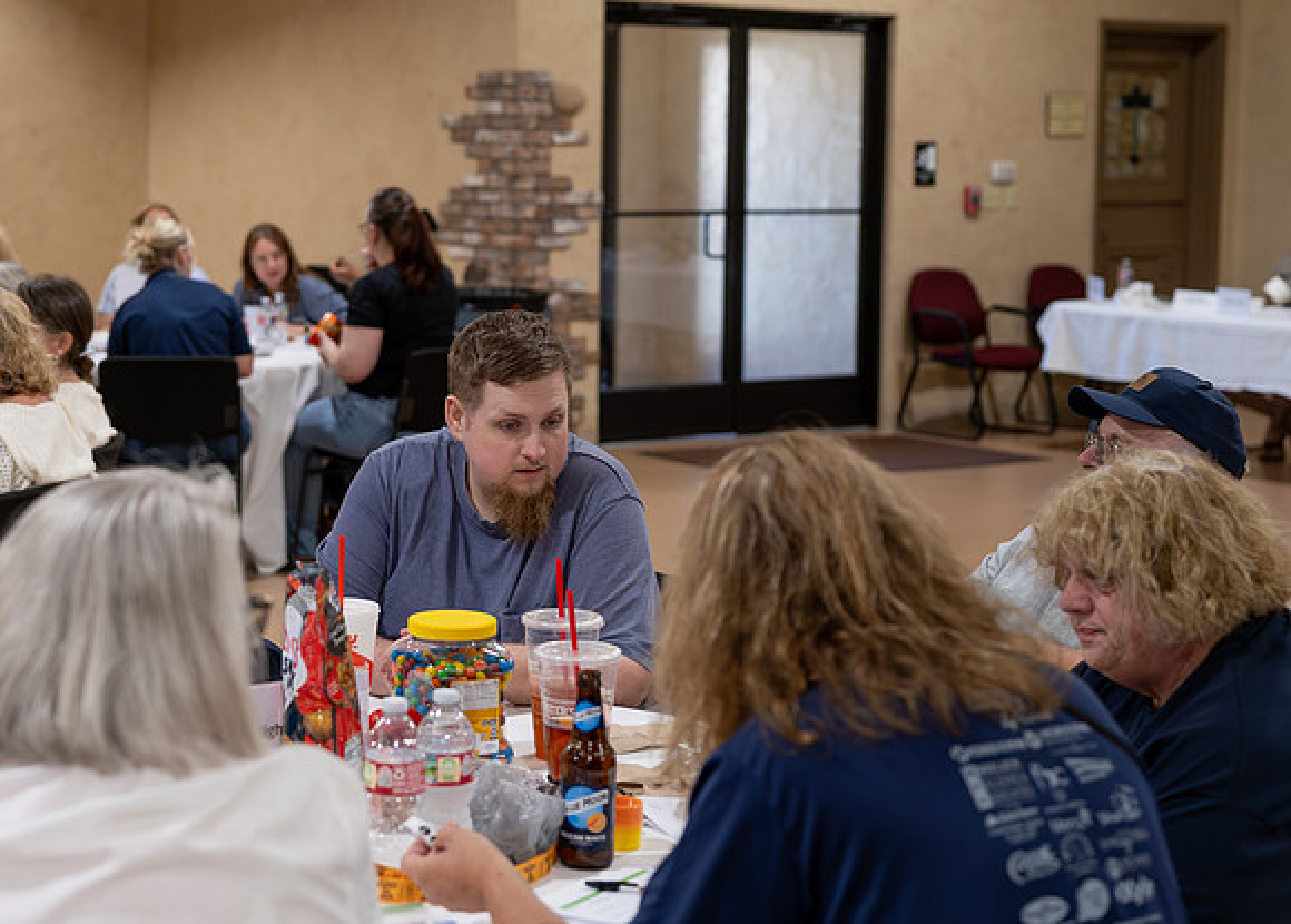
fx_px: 2369
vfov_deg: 22.0
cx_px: 439
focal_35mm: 65
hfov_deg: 30.3
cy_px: 324
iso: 2000
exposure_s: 1/500
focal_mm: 47
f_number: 2.8
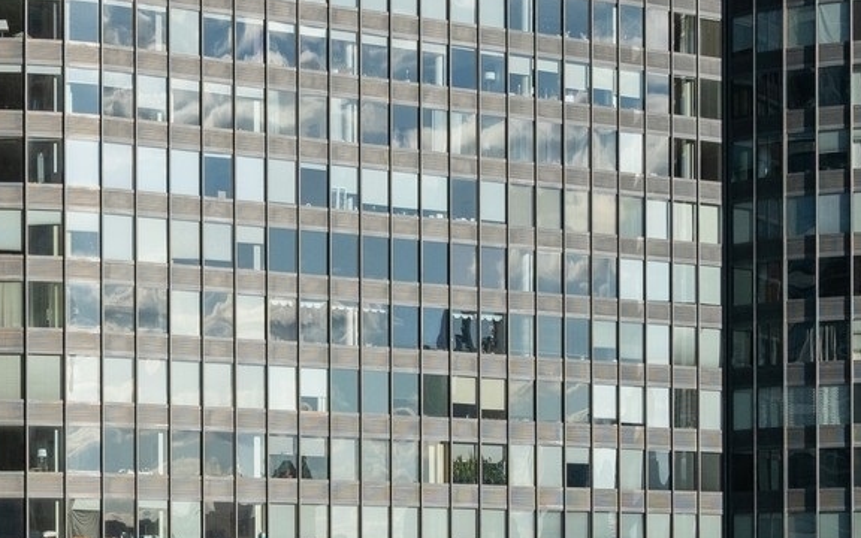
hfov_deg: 17.5
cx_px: 317
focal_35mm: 119
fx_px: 2792
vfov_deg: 10.8
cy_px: 610
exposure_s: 1/125
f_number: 7.1
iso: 320
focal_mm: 28
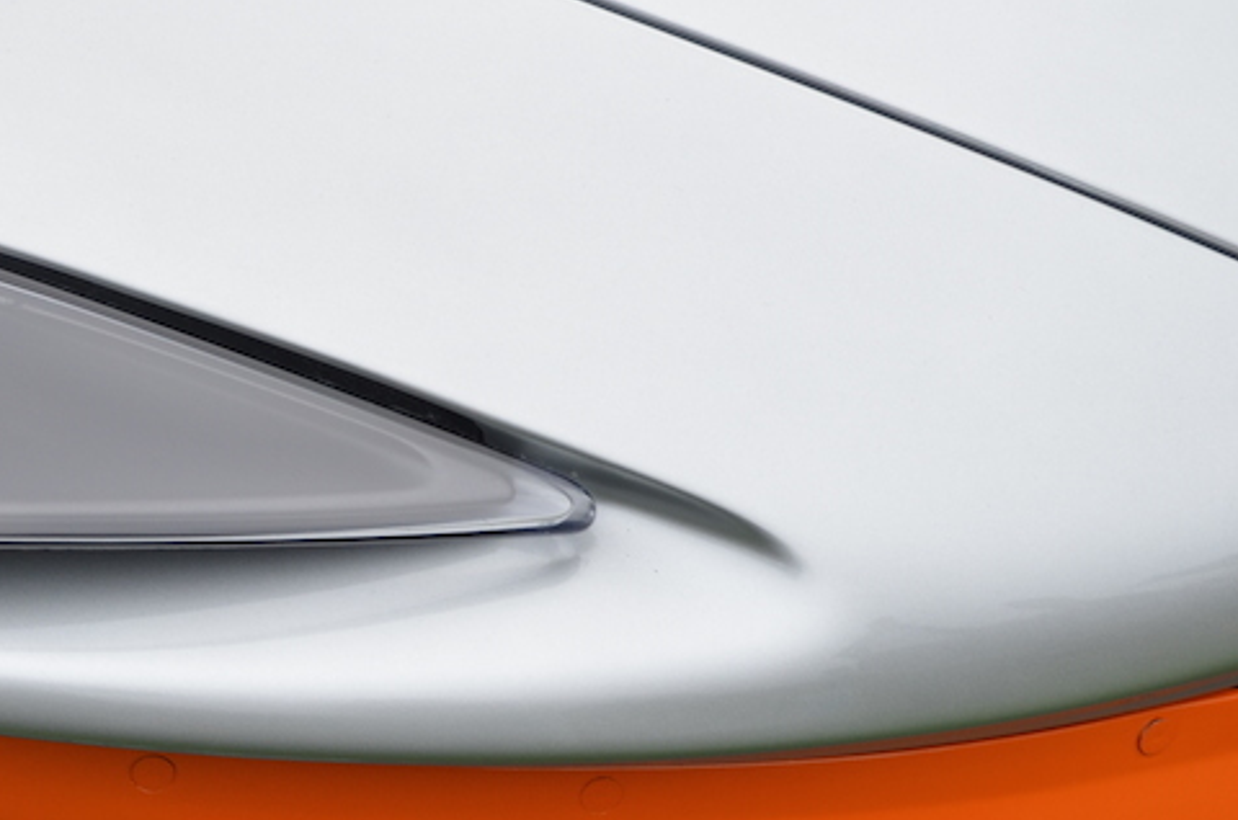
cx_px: 64
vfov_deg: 10.6
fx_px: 4393
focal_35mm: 128
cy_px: 861
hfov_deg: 15.8
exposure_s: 1/200
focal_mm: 32
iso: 200
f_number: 7.1
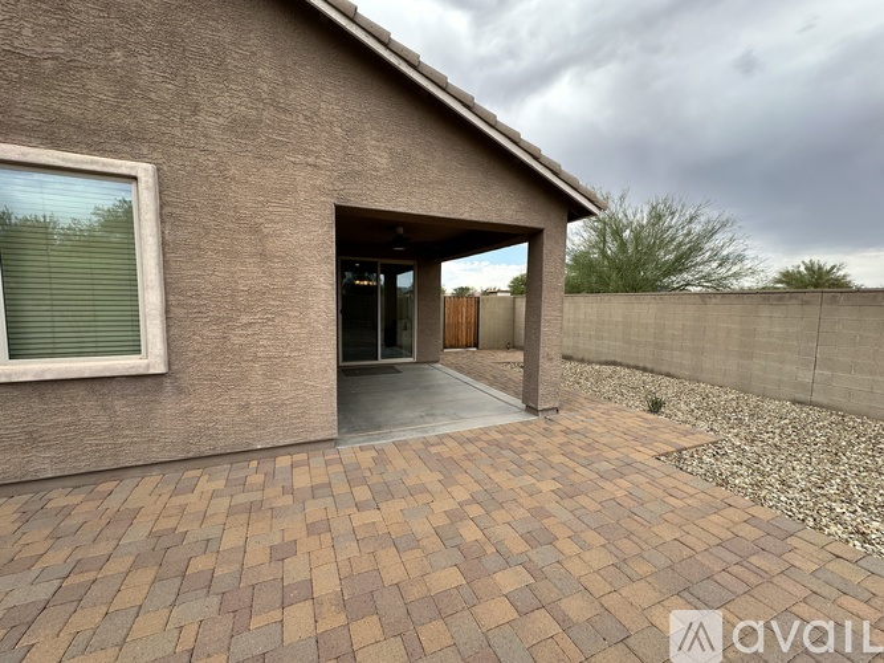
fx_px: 357
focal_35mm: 14
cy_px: 332
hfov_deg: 102.1
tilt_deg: -4.2
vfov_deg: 85.7
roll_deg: -1.0
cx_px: 442
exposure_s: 1/739
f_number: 2.2
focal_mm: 2.22
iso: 40
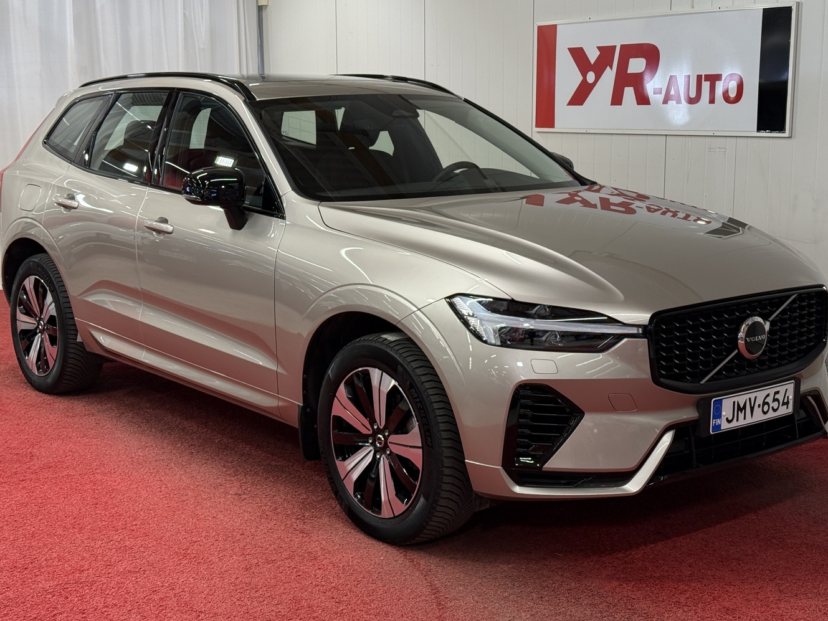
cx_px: 420
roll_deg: -0.1
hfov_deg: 36.8
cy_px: 294
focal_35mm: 52
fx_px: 1244
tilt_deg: -7.8
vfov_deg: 28.0
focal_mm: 6.76
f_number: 1.78
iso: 100
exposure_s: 1/116
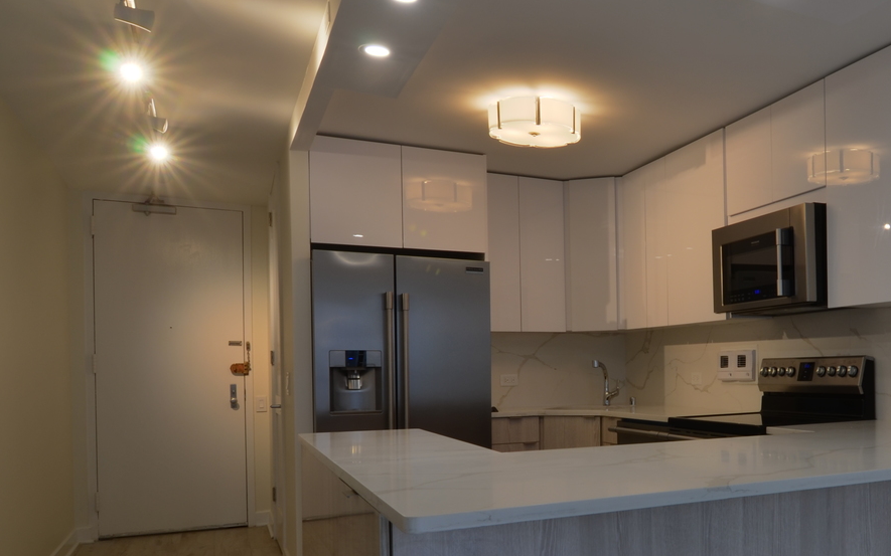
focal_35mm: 31
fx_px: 751
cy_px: 369
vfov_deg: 40.2
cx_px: 674
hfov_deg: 58.0
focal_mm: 11
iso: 100
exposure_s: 1/4
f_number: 10
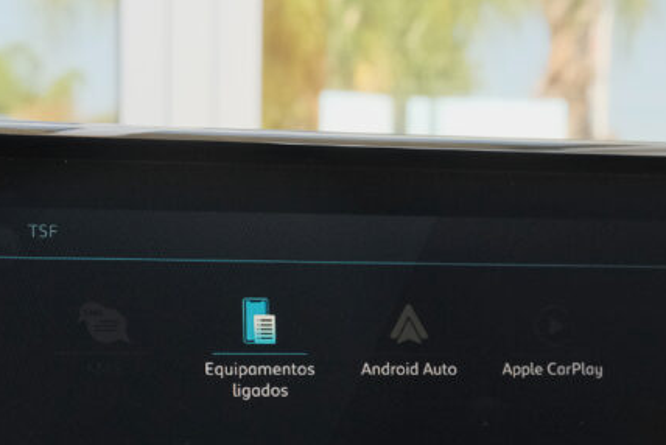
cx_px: 216
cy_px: 517
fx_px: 1814
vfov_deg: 13.6
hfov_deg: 20.7
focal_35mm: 98
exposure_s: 1/60
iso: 1600
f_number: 9
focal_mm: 27.1
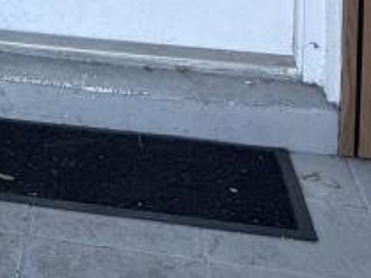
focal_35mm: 110
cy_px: -269
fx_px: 1180
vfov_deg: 12.1
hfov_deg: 15.5
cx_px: -288
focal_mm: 6.76
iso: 80
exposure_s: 1/385
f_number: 1.78
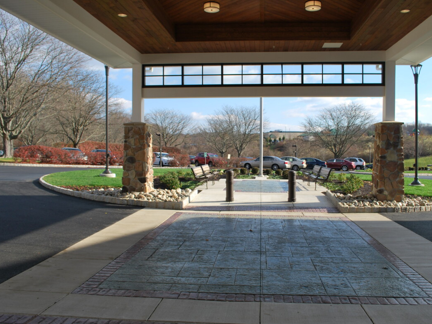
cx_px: 241
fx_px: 374
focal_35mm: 30
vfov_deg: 46.8
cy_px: 163
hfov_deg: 59.8
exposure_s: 1/200
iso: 100
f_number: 7.1
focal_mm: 18
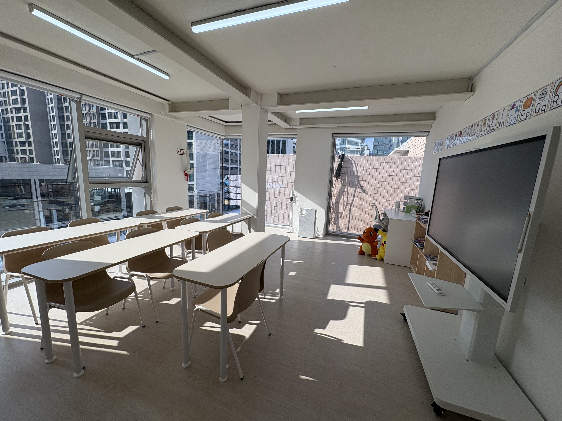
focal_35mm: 14
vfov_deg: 85.7
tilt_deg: -9.2
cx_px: 281
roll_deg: -1.9
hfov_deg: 102.1
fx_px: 227
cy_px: 210
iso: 40
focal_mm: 2.22
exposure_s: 1/1236
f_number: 2.2
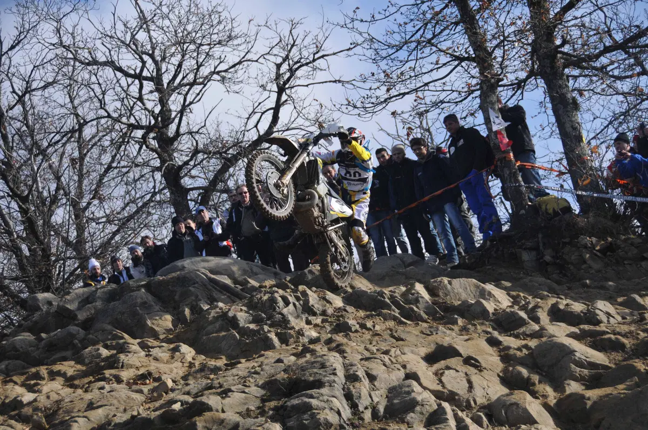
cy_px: 215
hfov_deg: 27.0
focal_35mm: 75
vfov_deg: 18.1
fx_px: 1348
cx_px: 324
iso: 800
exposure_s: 1/6400
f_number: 4.8
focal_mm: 50
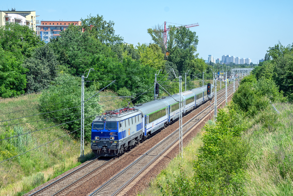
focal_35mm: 78
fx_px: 635
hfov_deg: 26.0
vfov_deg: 17.5
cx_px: 146
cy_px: 98
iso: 160
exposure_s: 1/640
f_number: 9
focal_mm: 52
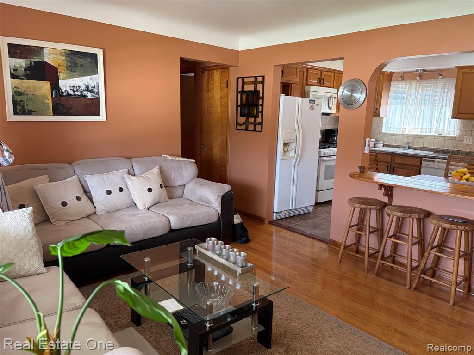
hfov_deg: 67.3
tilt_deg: -10.1
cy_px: 178
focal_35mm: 26
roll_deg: -1.5
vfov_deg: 53.1
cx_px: 237
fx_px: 356
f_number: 1.6
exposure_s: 1/120
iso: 200
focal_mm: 5.96
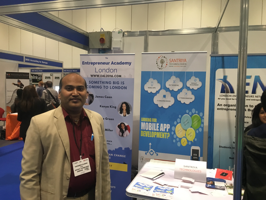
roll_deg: -0.8
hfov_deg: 61.7
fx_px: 223
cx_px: 133
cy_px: 100
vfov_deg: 48.2
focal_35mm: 29
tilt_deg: -2.8
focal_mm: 4.15
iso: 250
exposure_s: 1/33
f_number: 2.2
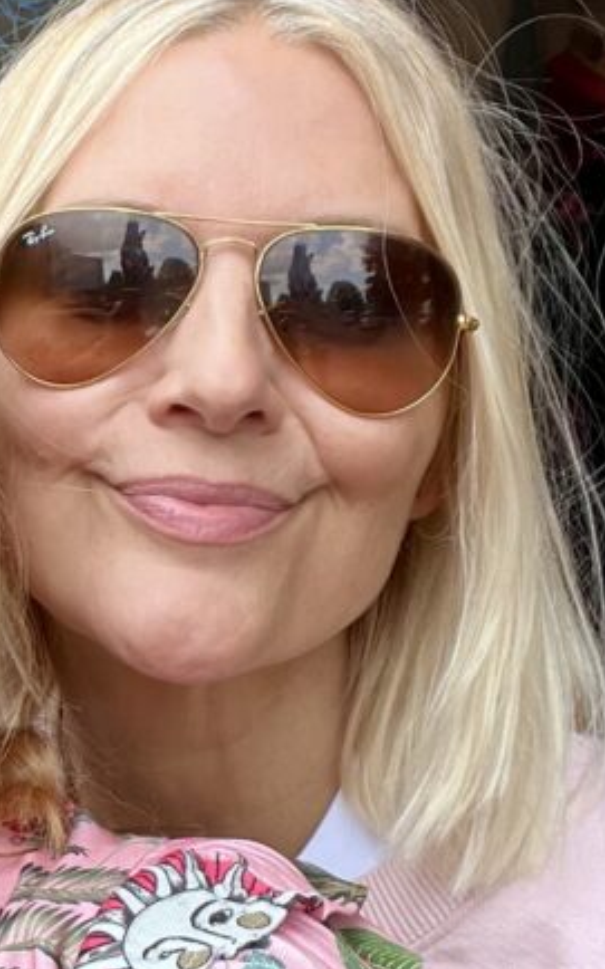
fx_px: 1980
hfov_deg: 16.6
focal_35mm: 75
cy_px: 659
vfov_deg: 27.3
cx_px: -123
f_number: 2.2
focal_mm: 2.71
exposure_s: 1/140
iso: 25
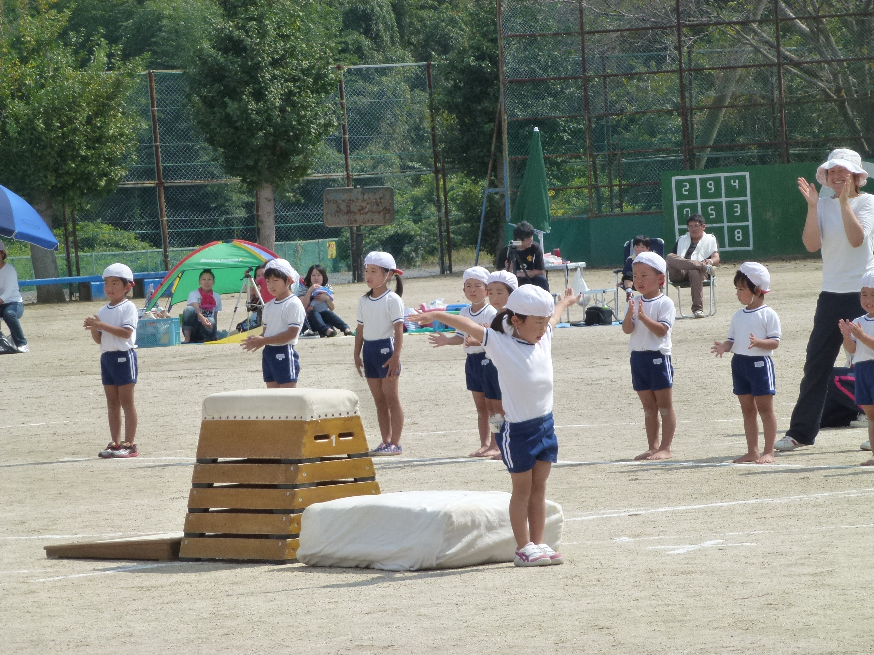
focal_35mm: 197
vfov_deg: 7.5
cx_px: 437
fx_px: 4974
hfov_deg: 10.0
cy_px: 328
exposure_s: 1/800
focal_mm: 35.2
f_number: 5.5
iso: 160
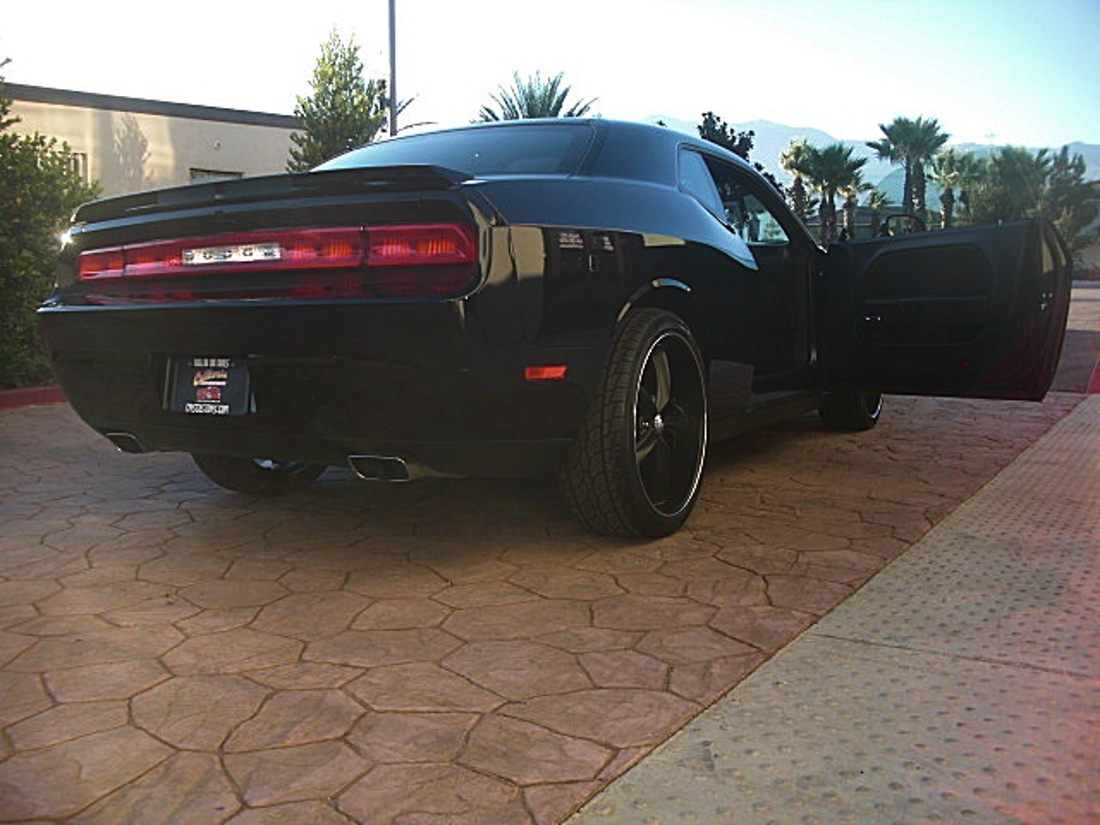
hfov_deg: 51.4
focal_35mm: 36
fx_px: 1144
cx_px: 550
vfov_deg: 39.7
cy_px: 412
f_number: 2.8
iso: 50
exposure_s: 1/160
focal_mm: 6.3
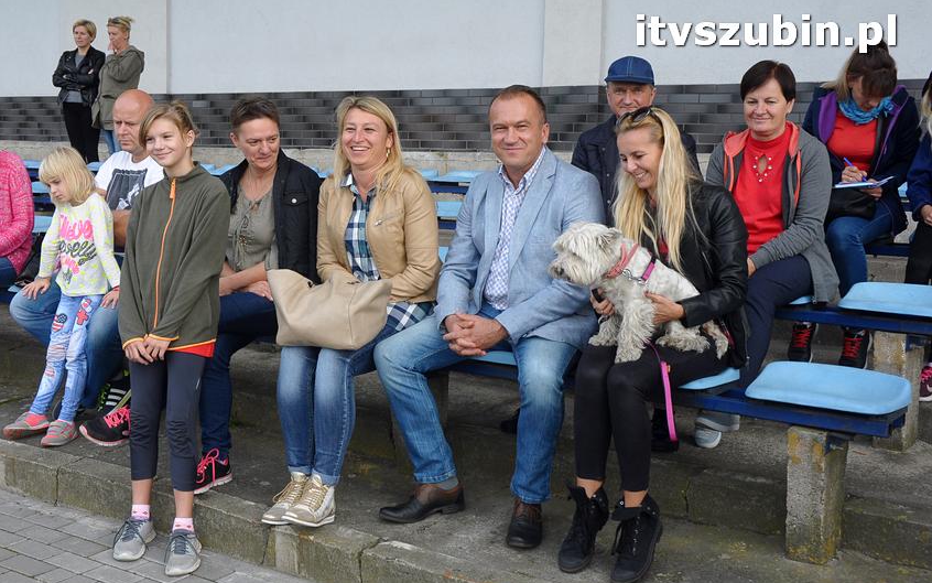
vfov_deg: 28.9
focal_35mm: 45
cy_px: 290
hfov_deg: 44.8
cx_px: 467
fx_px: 1131
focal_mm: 29
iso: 640
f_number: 9
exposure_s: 1/320
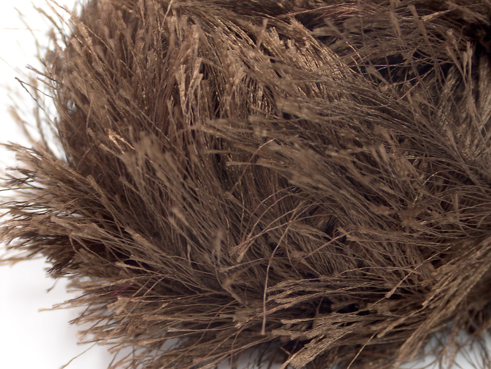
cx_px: 246
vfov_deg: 15.0
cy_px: 184
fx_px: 1406
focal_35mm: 99
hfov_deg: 19.8
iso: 100
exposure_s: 1/1.23
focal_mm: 20.29
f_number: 2.9
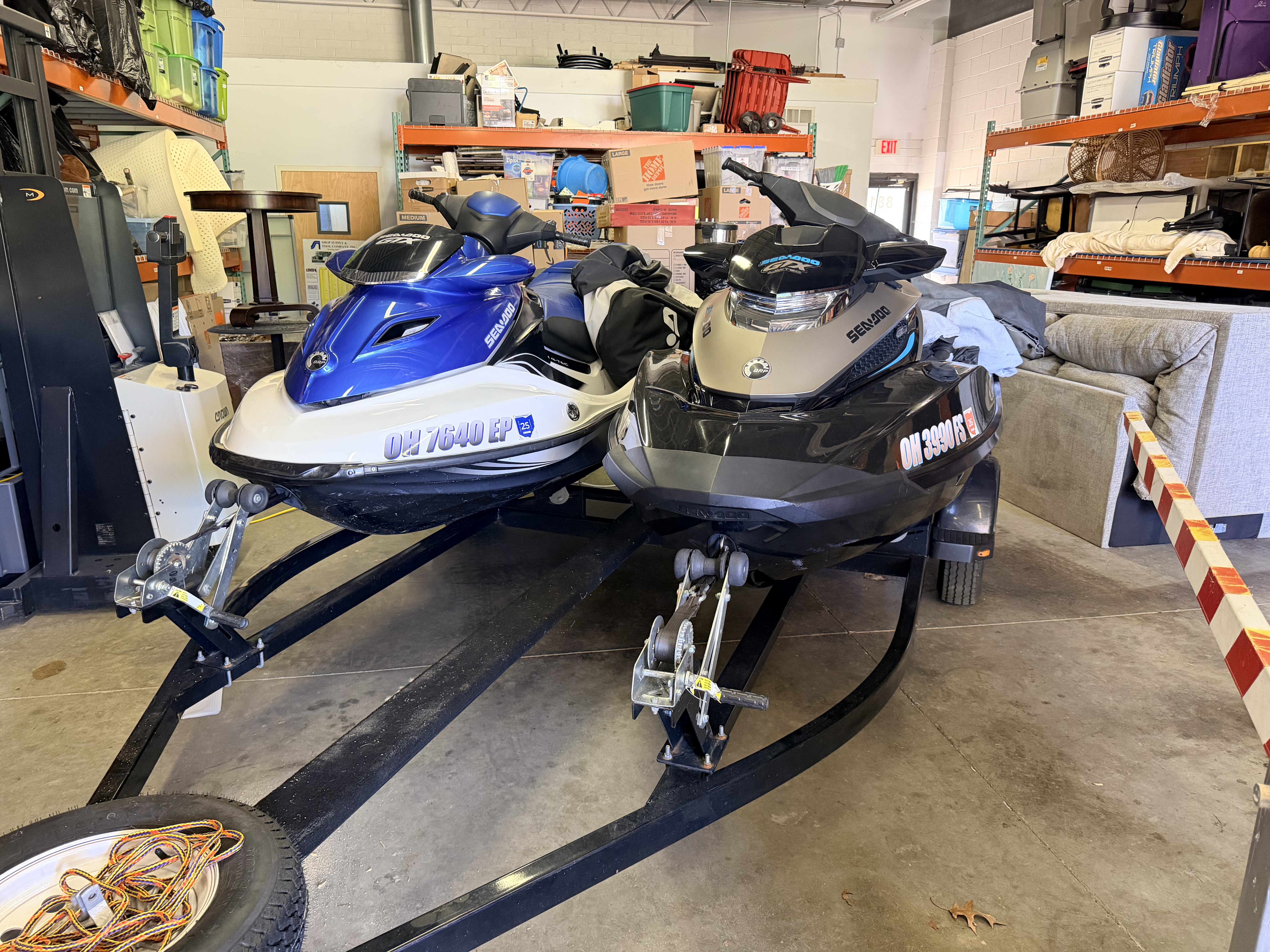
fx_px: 881
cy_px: 476
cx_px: 635
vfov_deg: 56.8
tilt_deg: -15.6
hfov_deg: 71.6
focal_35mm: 24
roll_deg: -0.5
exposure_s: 1/60
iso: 400
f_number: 1.78
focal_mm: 6.76
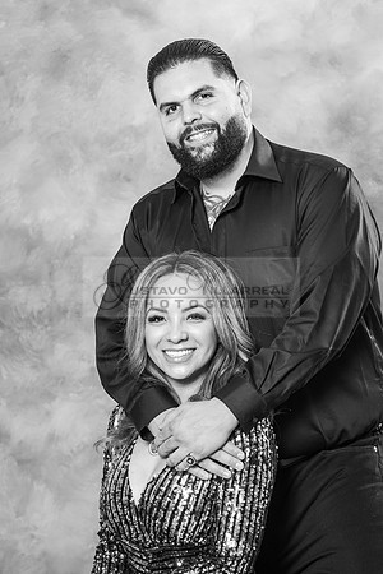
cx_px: 119
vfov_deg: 11.9
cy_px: 312
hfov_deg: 7.9
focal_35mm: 173
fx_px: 2760
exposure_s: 1/250
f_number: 5
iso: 160
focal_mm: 98
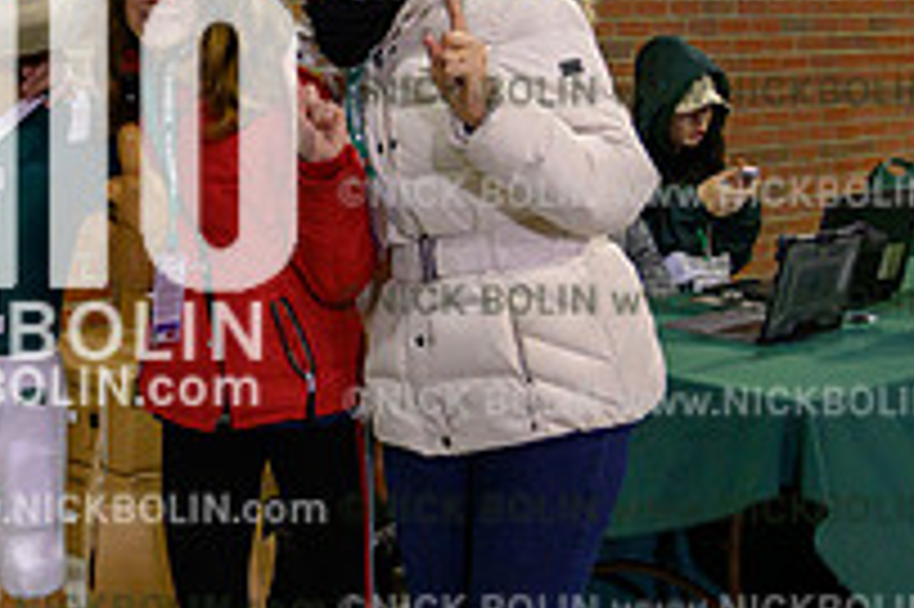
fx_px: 2106
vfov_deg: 16.4
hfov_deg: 23.4
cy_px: 196
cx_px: -23
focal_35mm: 83
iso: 2000
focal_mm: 29
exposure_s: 1/200
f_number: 4
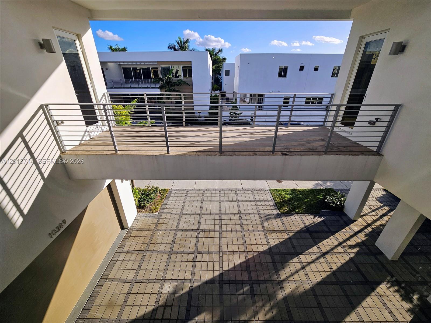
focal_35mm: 13
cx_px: 216
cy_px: 162
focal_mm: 2.2
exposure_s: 1/313
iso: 50
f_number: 2.2
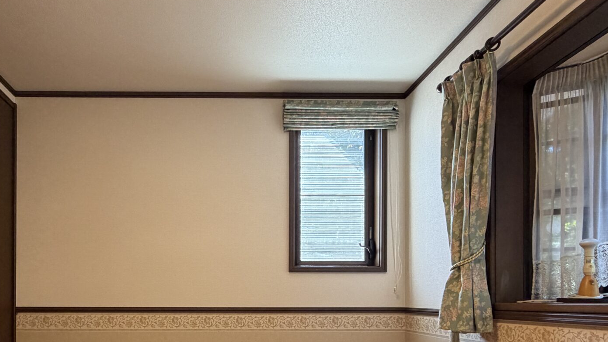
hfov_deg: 66.6
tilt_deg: +1.0
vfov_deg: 38.9
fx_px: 451
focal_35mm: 28
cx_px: 217
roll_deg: -0.1
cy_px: 301
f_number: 2.2
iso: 200
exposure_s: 1/100
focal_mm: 2.22
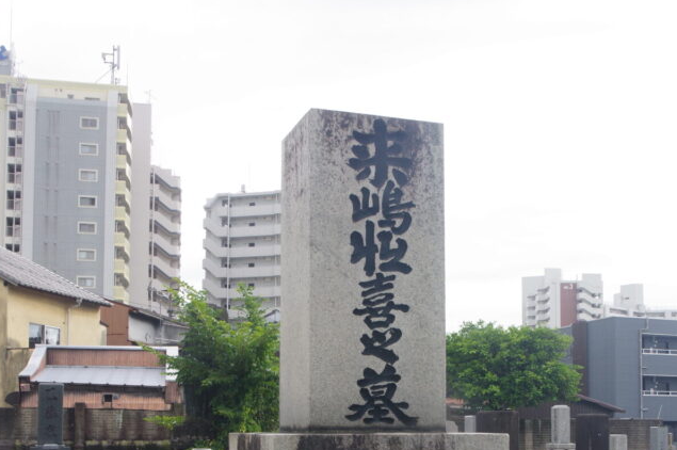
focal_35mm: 51
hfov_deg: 39.0
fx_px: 954
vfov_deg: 26.1
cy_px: 359
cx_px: 365
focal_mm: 21
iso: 200
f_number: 8
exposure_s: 1/100
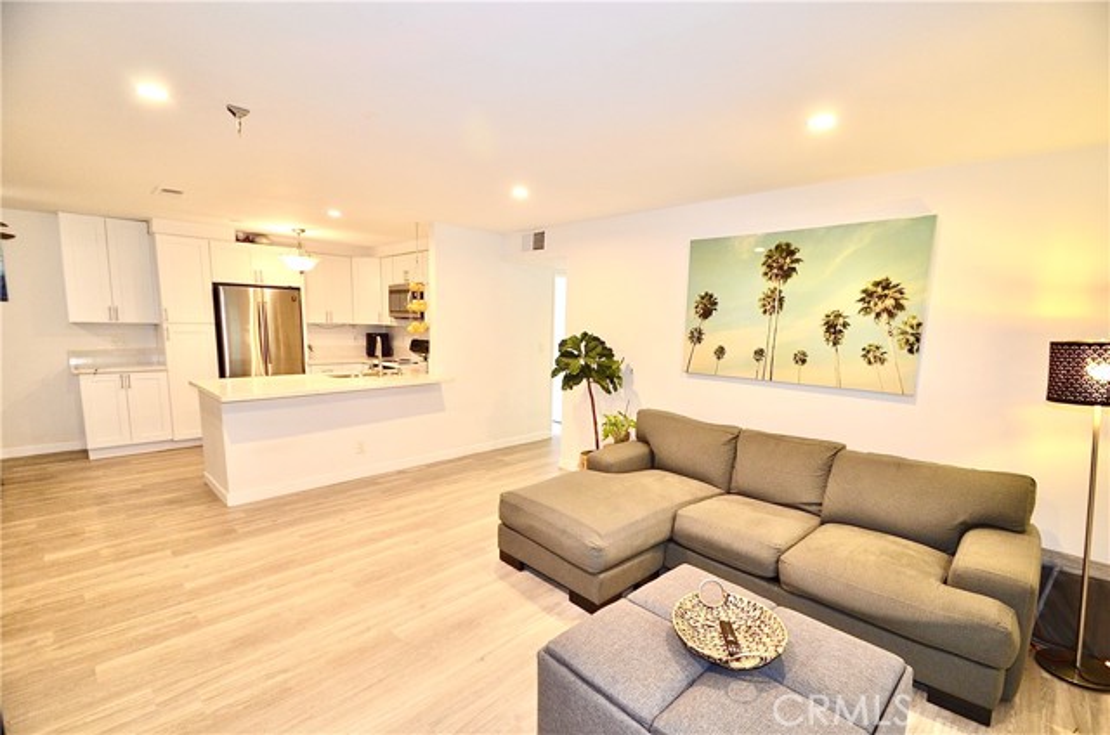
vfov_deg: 77.1
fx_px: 462
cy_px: 368
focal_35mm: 15
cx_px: 555
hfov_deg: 100.5
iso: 720
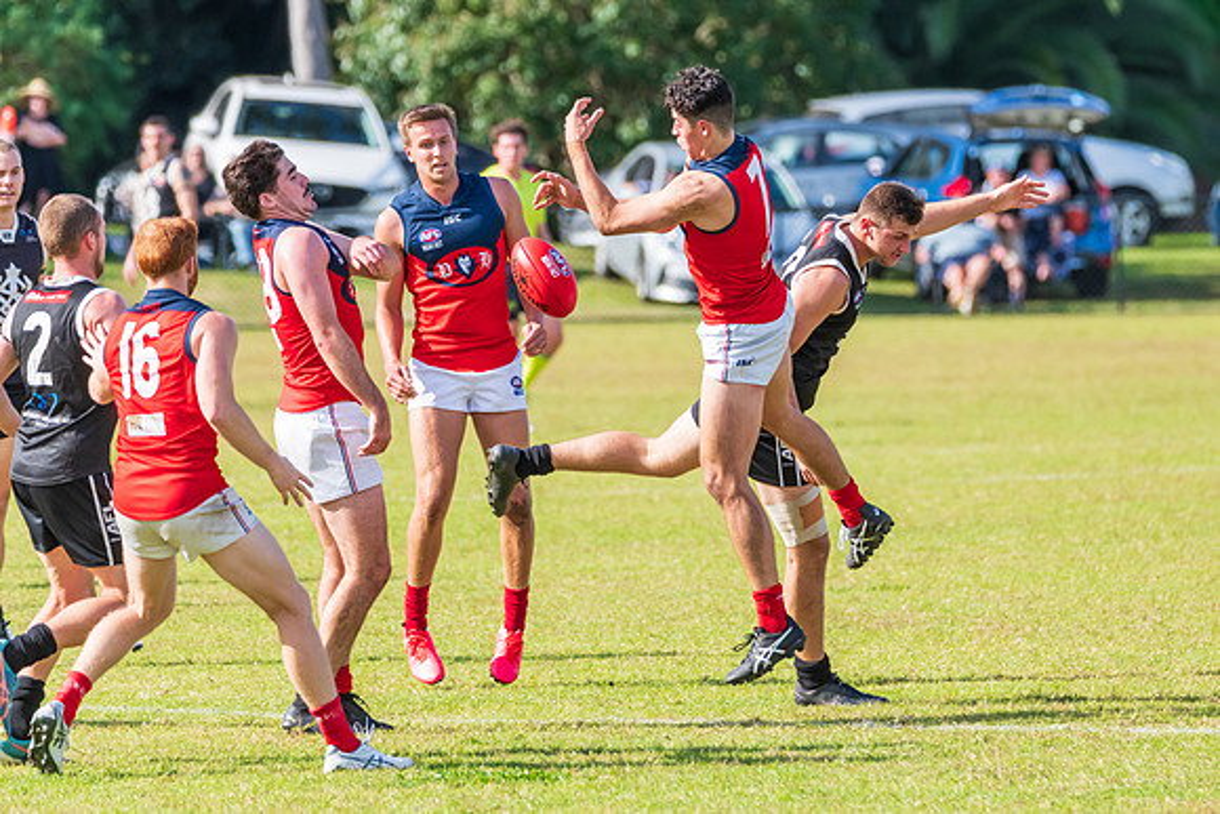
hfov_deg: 4.3
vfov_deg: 2.9
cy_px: 307
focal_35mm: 475
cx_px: 802
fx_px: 16086
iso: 800
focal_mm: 360
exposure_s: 1/2000
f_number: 6.3
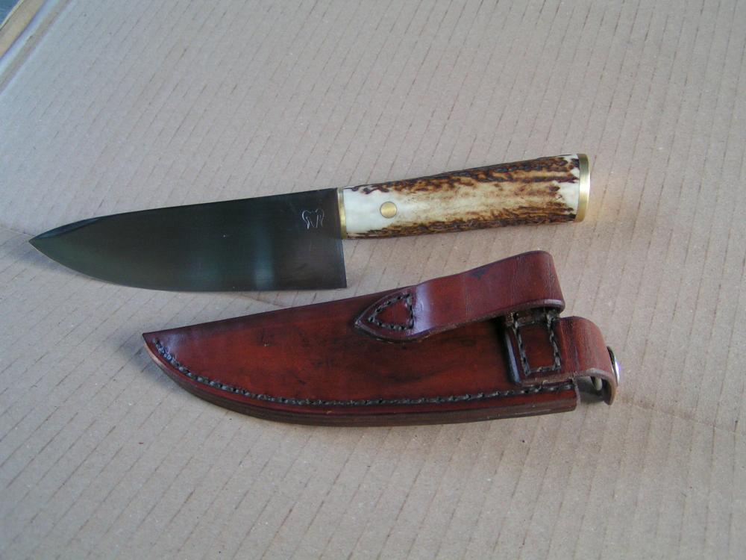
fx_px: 819
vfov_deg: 37.7
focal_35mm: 38
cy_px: 280
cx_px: 373
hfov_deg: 49.0
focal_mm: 5.8
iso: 125
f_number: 2.8
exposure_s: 1/40
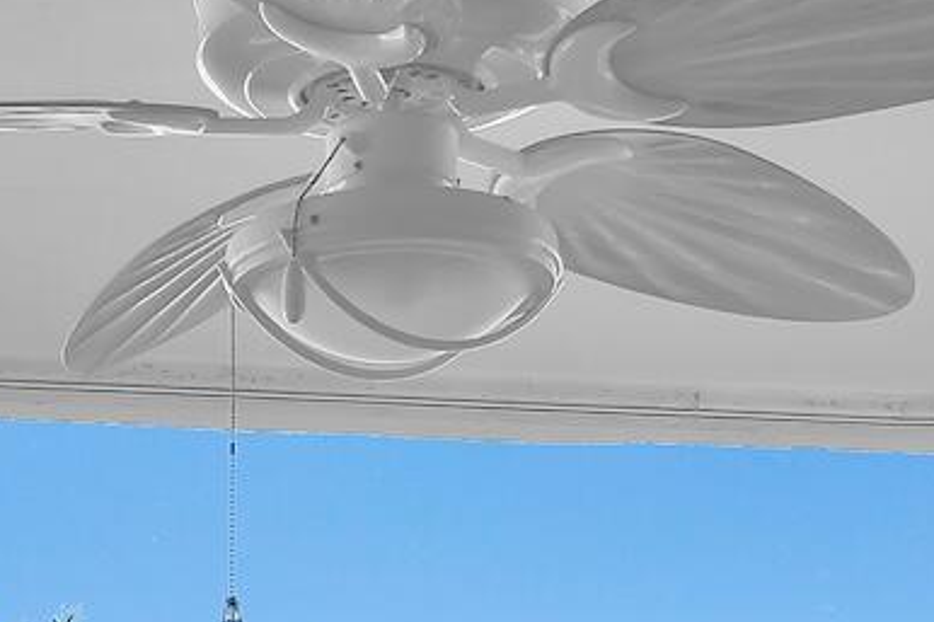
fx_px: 2515
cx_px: 138
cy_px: 1116
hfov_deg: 20.7
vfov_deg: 12.8
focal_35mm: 97
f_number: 11
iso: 200
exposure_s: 1/125
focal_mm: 16
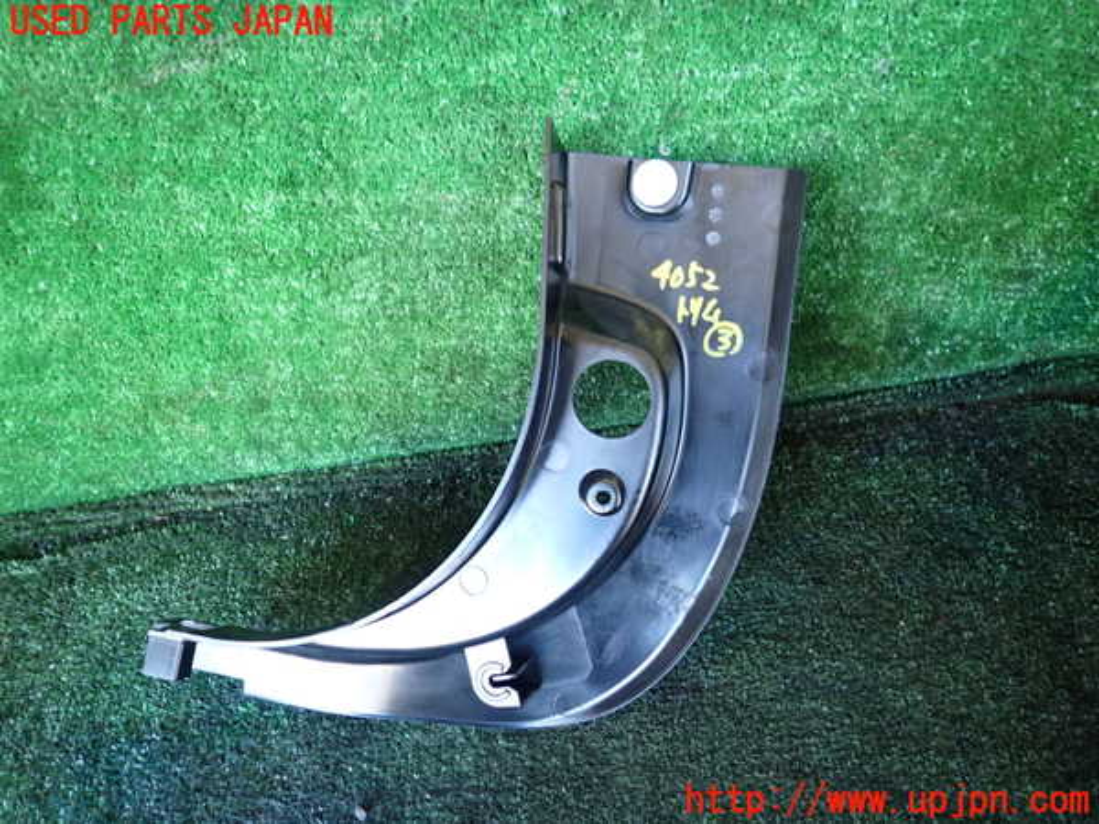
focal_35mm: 25
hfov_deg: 69.4
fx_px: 794
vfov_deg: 54.9
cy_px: 412
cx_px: 550
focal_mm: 4.5
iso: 200
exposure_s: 1/30
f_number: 2
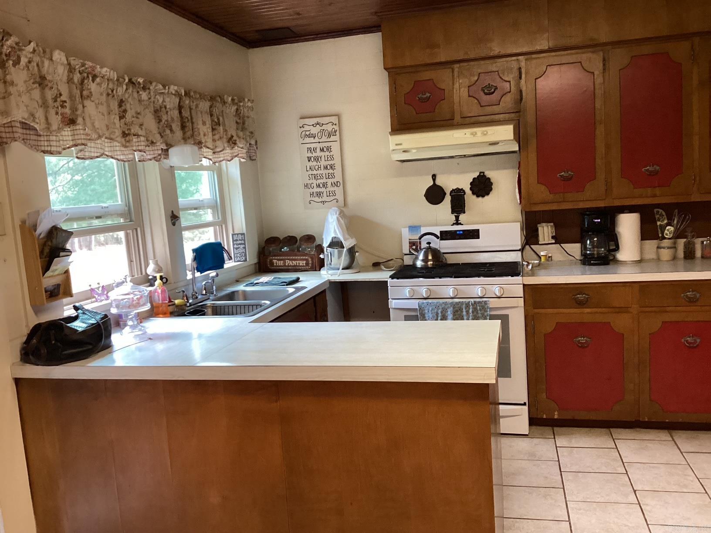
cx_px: 356
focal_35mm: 31
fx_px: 637
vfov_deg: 45.4
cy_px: 266
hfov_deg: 58.4
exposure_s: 1/60
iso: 320
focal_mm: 3.3
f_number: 2.4
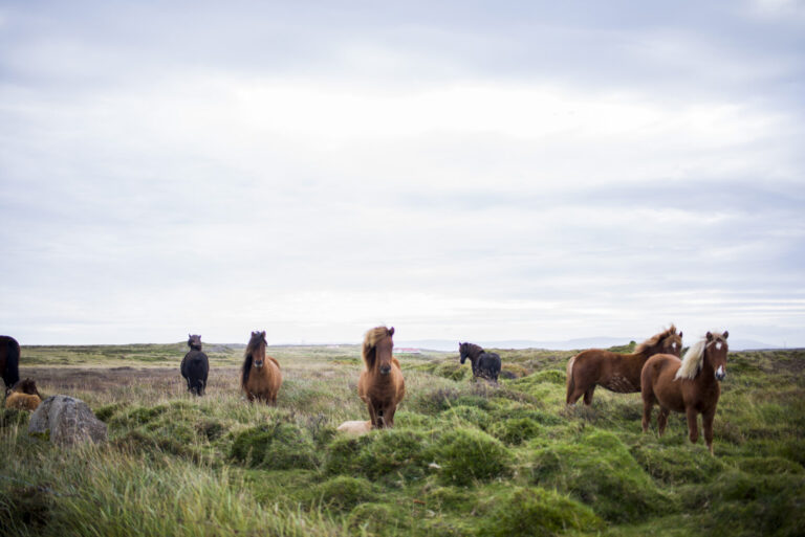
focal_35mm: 35
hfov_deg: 54.4
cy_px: 268
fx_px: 783
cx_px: 402
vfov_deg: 37.9
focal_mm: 35
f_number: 1.8
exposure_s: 1/250
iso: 100
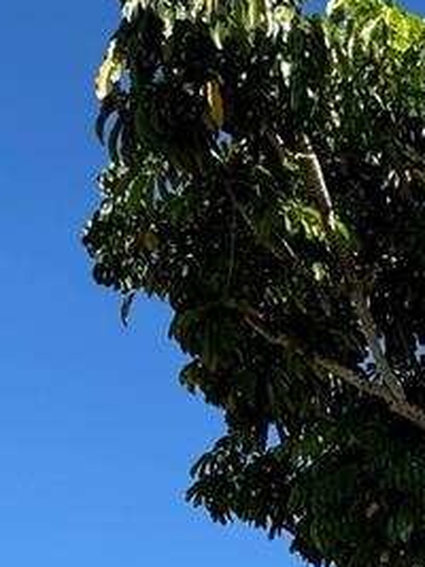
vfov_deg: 25.2
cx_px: 412
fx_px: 1032
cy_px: 794
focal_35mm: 63
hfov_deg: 22.5
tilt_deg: +6.2
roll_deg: -0.9
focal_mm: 2.22
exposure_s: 1/1600
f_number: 2.2
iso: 50
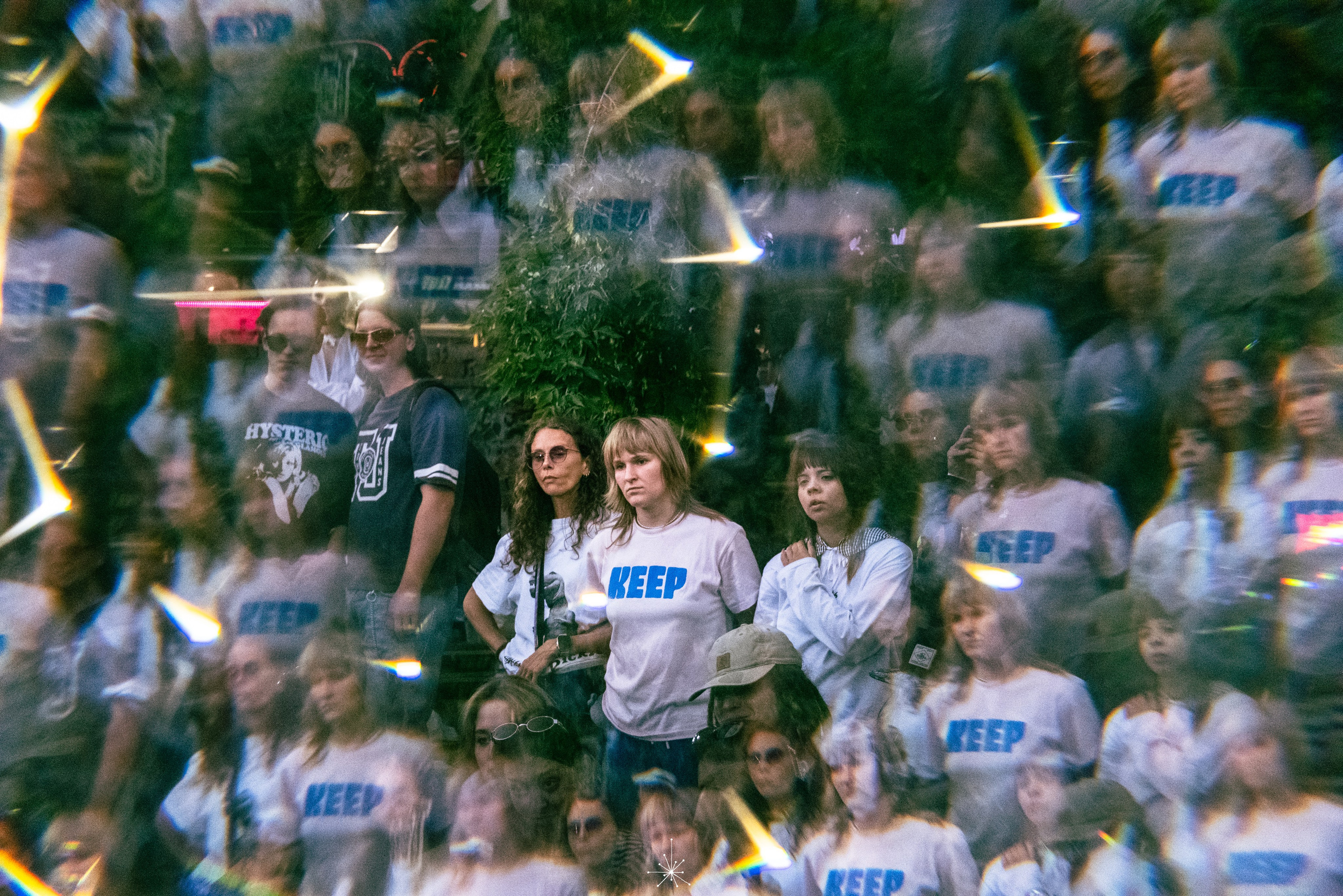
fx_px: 3096
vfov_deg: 16.5
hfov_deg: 24.5
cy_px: 448
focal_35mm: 83
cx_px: 672
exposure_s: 1/1000
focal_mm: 55
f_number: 3.2
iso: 6400
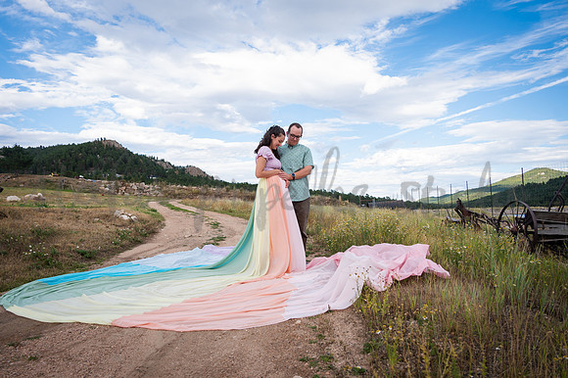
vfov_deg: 50.8
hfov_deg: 71.0
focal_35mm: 25
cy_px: 189
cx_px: 284
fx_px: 398
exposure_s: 1/400
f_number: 4.5
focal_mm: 24
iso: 160
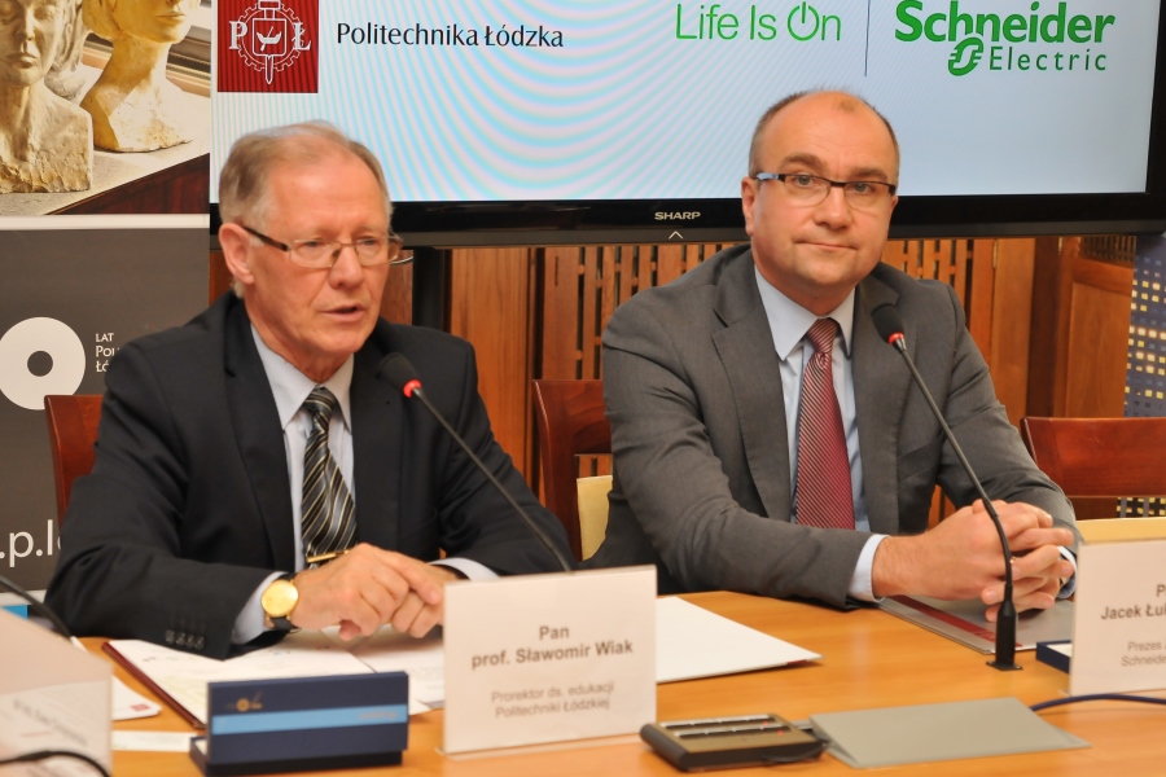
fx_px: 2720
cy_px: 388
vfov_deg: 16.3
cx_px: 583
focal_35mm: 84
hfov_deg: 24.2
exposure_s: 1/125
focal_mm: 56
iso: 800
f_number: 4.5
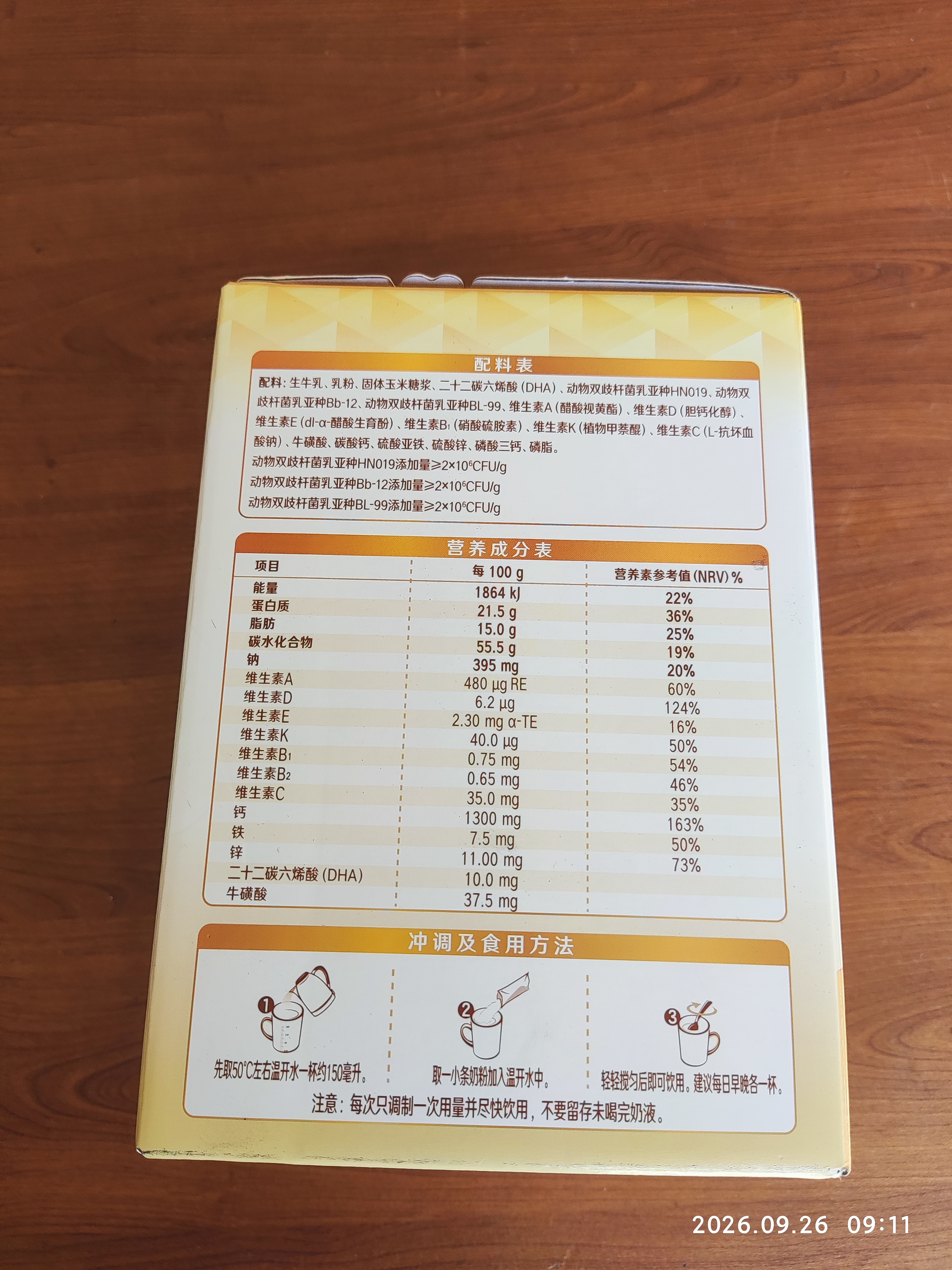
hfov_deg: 54.9
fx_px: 917
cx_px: 476
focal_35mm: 25
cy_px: 635
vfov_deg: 69.4
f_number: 1.79
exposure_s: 1/100
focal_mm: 4.71
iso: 52
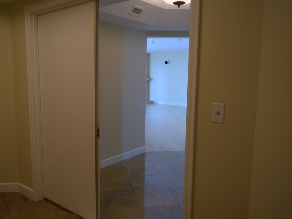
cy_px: 112
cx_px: 124
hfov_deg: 59.7
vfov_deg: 46.8
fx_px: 253
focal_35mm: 30
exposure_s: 1/20
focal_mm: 18
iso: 100
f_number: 3.5
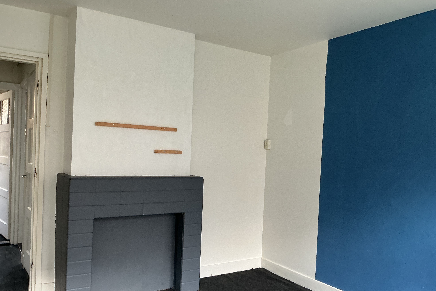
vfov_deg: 42.3
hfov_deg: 60.3
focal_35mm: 31
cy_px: 159
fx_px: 375
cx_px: 216
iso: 125
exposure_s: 1/50
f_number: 1.8
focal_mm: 3
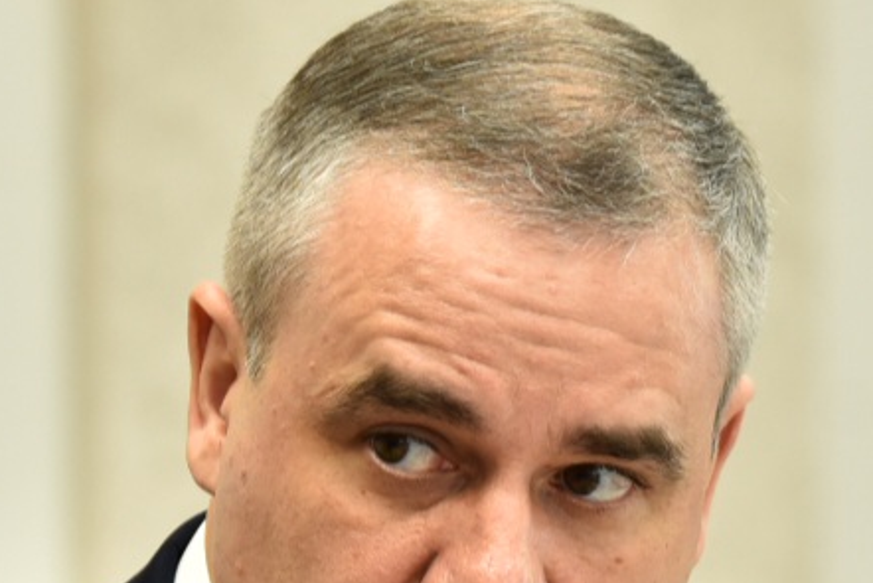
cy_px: 855
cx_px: 417
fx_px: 10673
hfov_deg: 4.7
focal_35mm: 440
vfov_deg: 3.1
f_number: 4
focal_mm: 135
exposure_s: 1/200
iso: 800
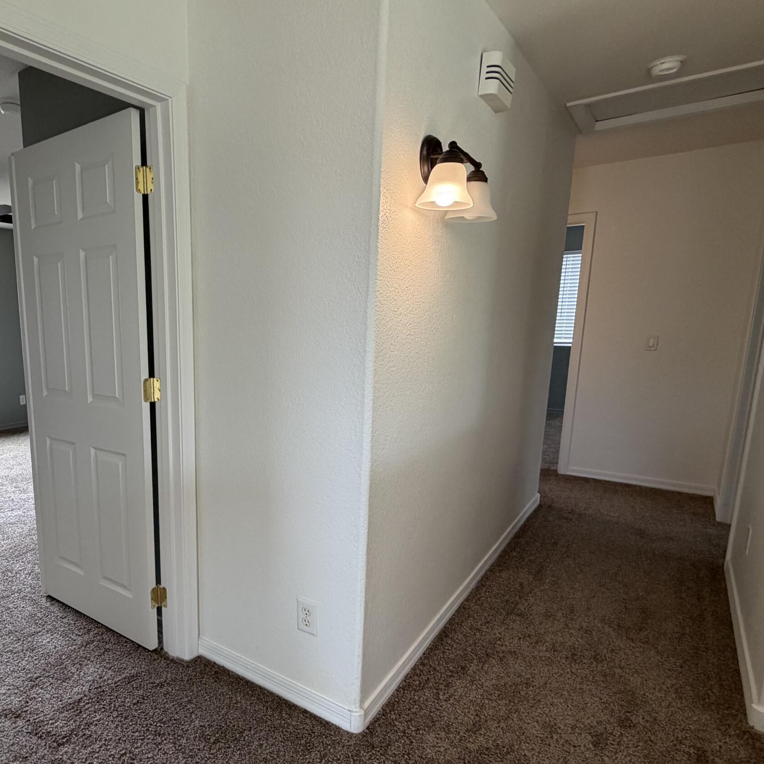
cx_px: 217
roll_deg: +1.2
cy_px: 422
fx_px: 549
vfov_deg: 69.4
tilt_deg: -10.6
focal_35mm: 22
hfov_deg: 66.4
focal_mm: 2.22
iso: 125
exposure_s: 1/120
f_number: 2.2
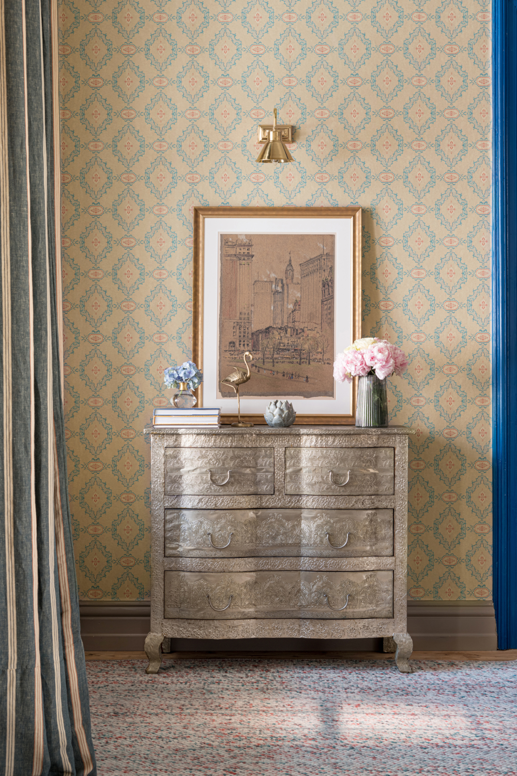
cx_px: 258
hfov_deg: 24.2
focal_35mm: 56
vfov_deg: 35.6
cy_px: 388
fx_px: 1206
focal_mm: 56
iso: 125
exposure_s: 1/2
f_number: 10
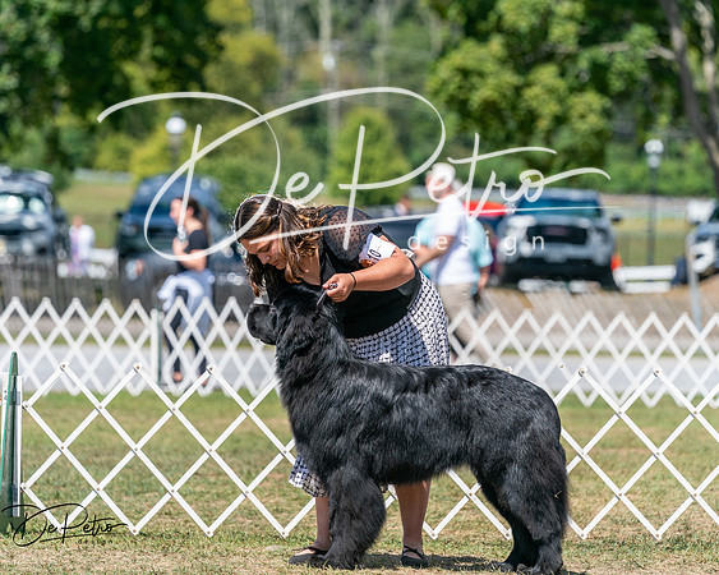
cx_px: 360
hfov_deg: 8.6
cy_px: 288
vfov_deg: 6.9
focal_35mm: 225
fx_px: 4791
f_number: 4.5
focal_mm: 200
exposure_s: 1/1600
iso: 200
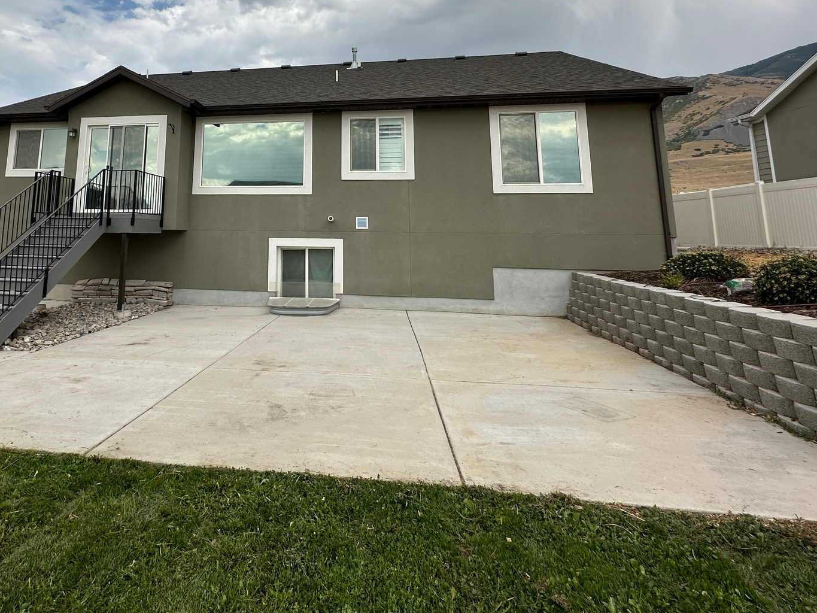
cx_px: 292
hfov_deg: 77.1
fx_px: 496
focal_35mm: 21
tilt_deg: +8.7
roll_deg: -1.2
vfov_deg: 60.3
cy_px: 159
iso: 50
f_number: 2.2
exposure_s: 1/2257
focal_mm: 2.22
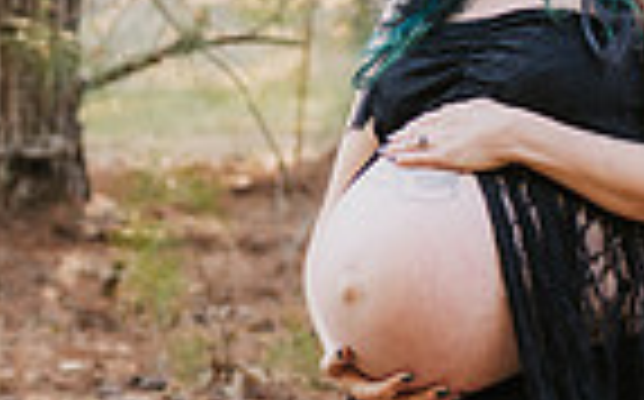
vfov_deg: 6.3
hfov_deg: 10.1
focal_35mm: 207
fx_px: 3629
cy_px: -20
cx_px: 239
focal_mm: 50
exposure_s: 1/100
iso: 100
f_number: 2.8
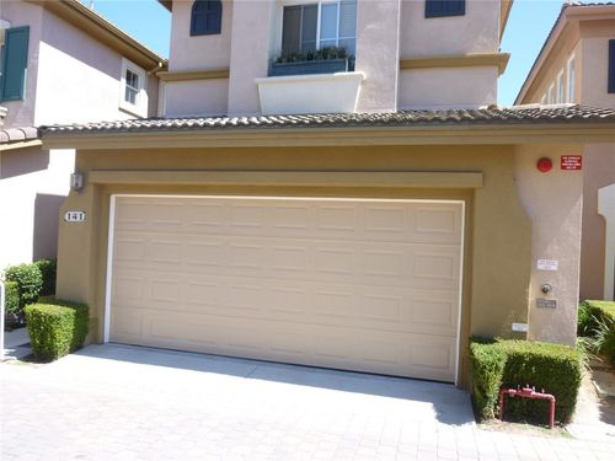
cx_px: 308
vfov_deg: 54.9
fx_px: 444
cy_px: 230
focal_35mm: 25
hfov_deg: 69.4
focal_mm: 4.5
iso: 80
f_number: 3.3
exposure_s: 1/200
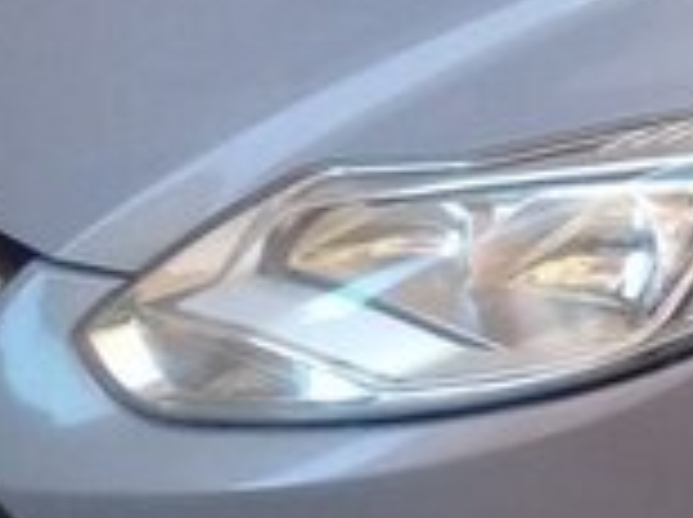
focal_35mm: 133
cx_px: 1454
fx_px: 2658
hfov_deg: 12.7
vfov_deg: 11.1
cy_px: 74
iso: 80
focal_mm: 3.3
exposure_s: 1/50
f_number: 2.2
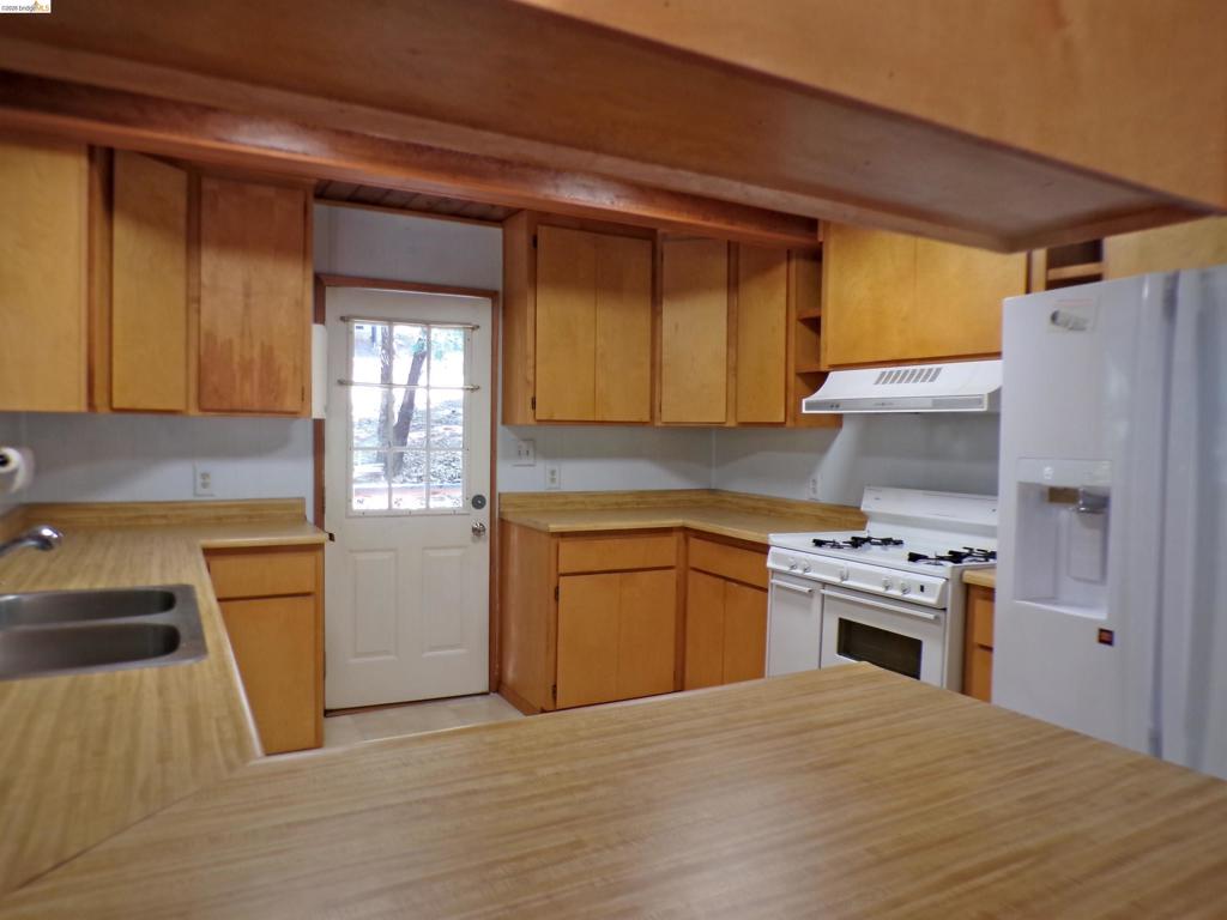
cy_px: 460
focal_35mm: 24
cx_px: 614
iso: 200
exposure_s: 1/26
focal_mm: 4.3
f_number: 3
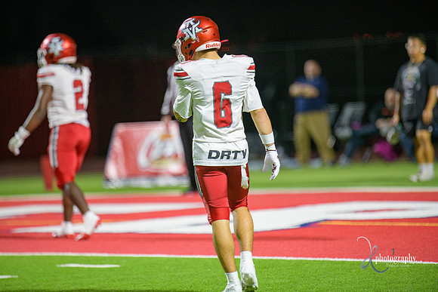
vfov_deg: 4.6
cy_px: 146
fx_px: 3651
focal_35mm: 300
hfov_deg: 6.9
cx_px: 219
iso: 2000
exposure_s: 1/250
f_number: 2.8
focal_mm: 300
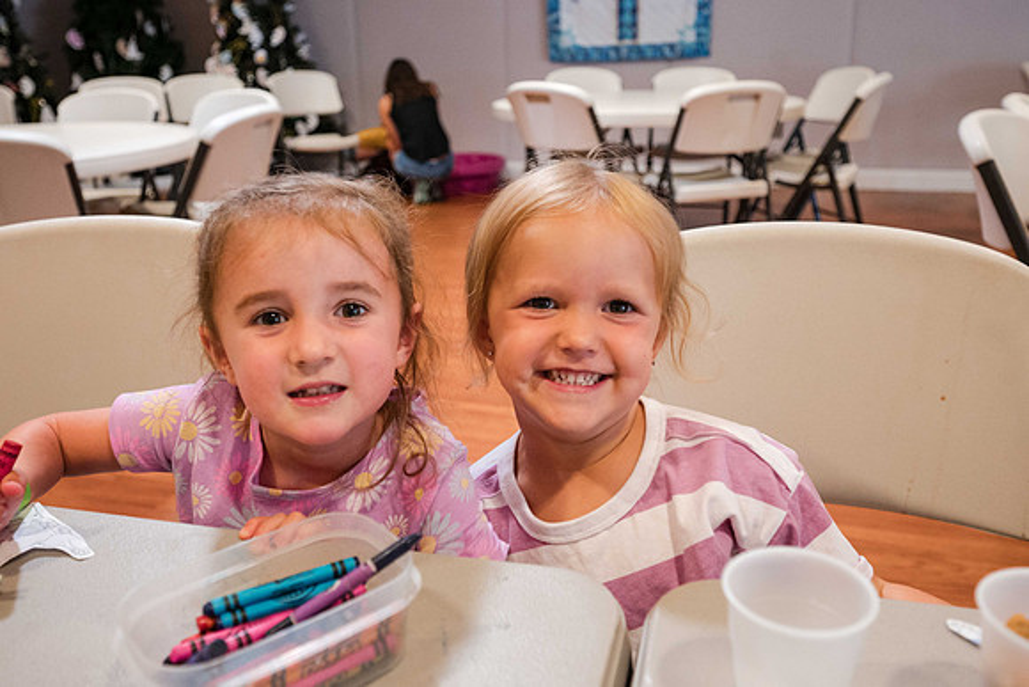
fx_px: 858
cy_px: 323
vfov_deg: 43.6
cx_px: 517
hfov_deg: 61.9
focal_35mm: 30
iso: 3200
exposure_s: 1/80
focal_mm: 26.5
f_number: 4
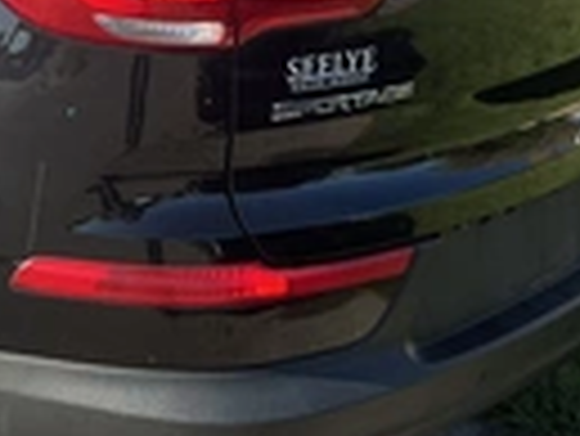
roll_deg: -1.9
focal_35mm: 87
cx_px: -54
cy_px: 90
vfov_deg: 16.9
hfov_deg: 21.4
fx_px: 1459
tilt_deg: -17.5
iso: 25
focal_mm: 3
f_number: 1.8
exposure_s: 1/781
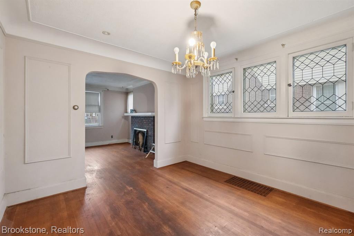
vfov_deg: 77.3
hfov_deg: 100.4
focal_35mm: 15
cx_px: 177
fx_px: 147
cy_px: 118
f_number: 8
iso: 4000
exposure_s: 1/30
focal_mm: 10
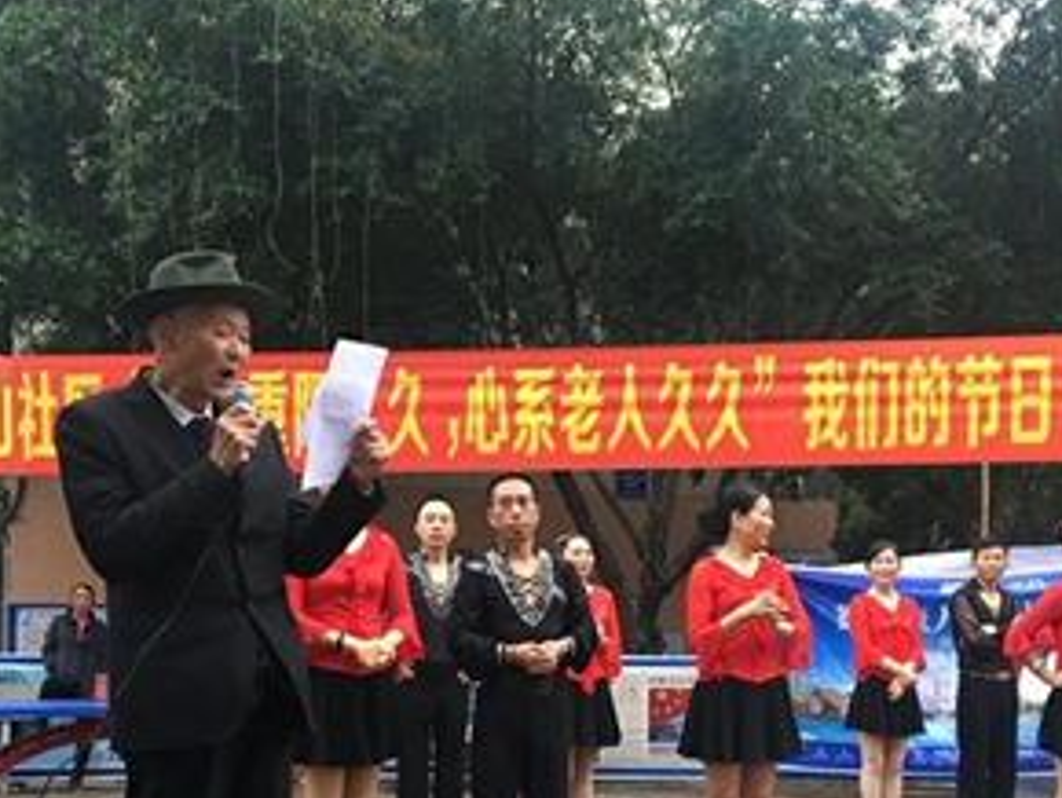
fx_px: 1535
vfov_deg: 28.7
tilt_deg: +1.5
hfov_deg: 38.1
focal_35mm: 50
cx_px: 612
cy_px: 591
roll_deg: -1.1
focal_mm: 4.15
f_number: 2.2
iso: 25
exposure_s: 1/33
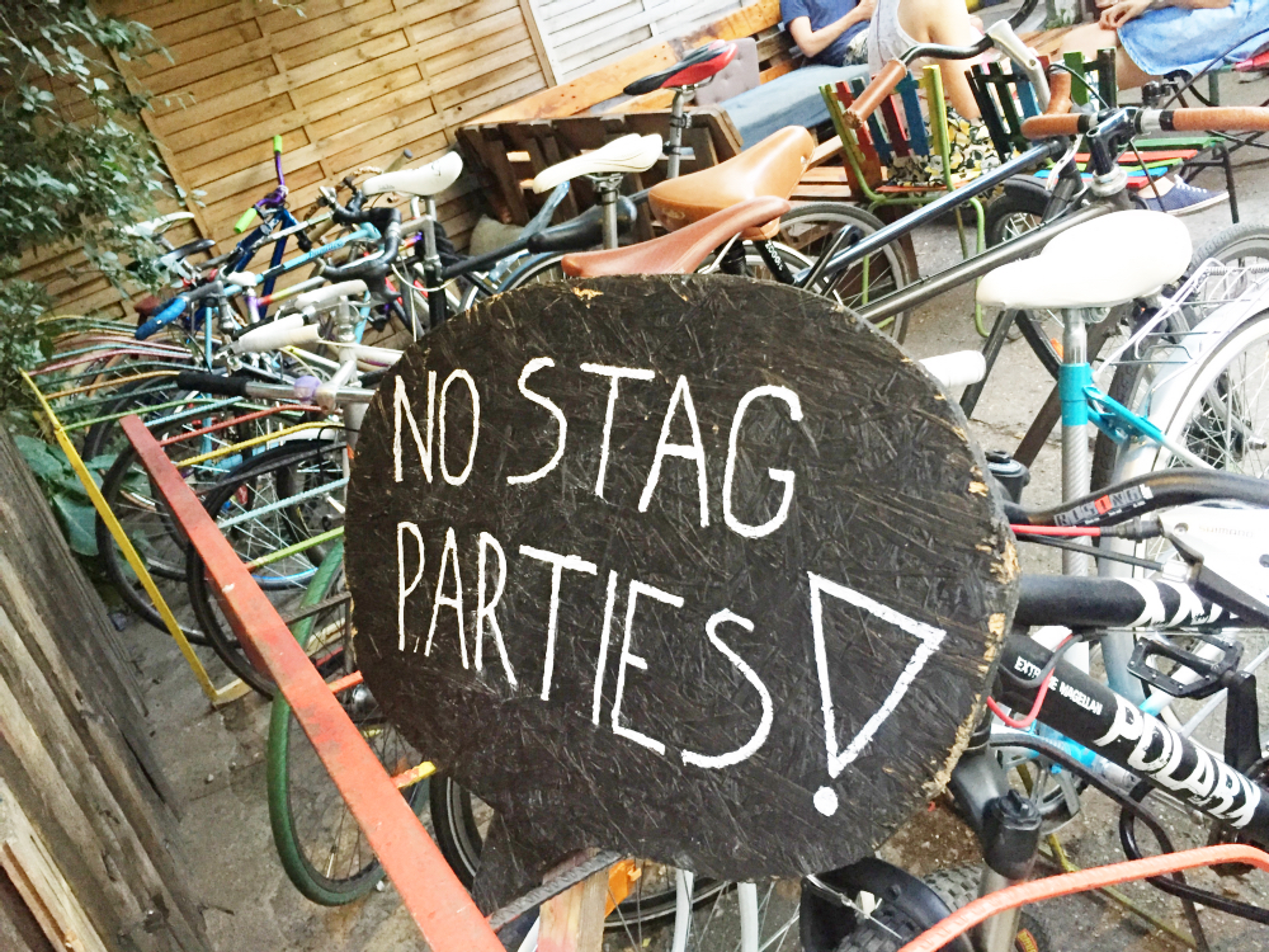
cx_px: 634
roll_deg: +19.5
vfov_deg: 48.2
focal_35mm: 29
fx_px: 1063
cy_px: 476
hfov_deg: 61.7
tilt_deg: -24.5
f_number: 2.2
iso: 250
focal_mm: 4.15
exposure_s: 1/25
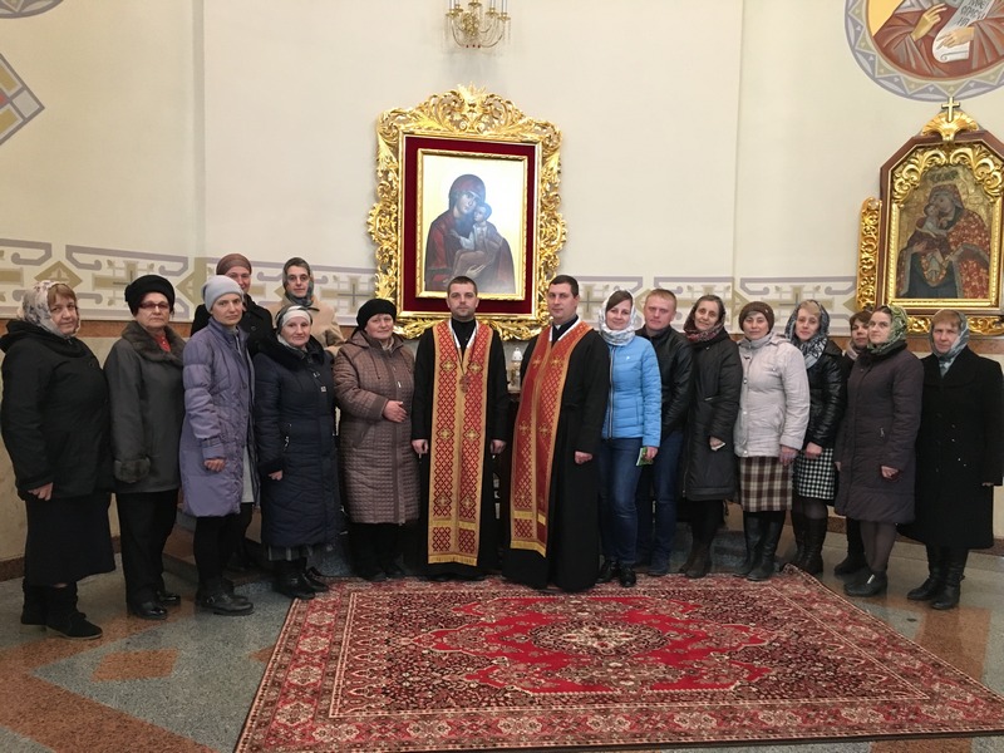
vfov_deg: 48.2
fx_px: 841
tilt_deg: -2.6
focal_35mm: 29
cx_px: 502
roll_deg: -0.2
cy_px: 376
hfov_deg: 61.7
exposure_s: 1/33
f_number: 2.2
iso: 250
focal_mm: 4.15
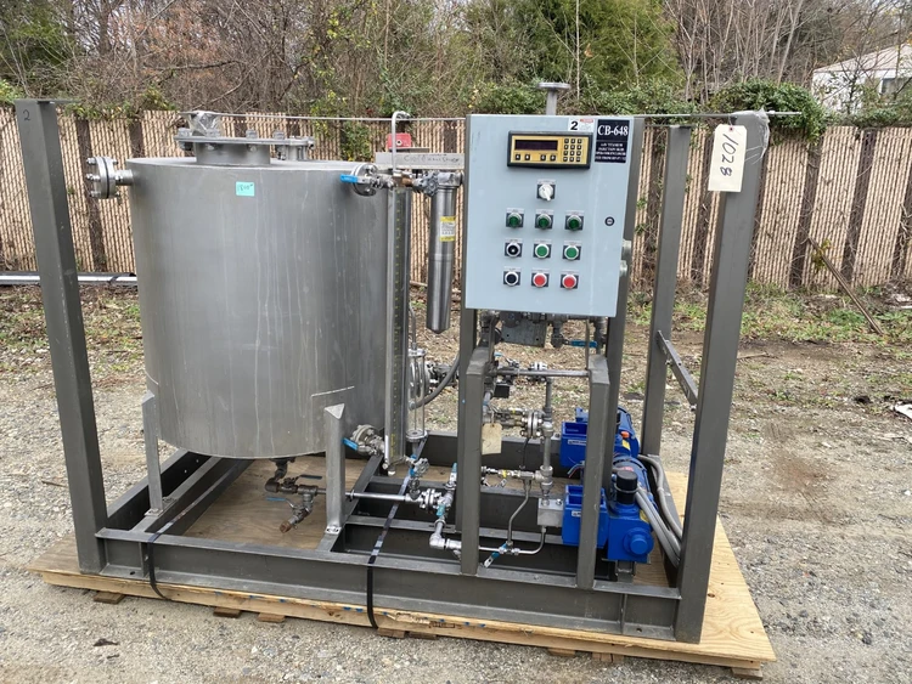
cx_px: 456
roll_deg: -1.3
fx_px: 685
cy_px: 342
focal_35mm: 26
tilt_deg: -15.6
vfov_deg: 53.1
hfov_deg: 67.3
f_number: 1.8
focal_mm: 4.25
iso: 32
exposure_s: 1/557
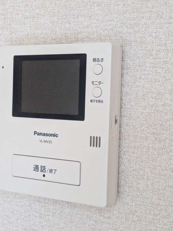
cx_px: 52
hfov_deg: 21.2
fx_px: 460
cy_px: 116
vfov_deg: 28.2
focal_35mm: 69
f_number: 1.89
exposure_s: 1/40
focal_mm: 5.43
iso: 105
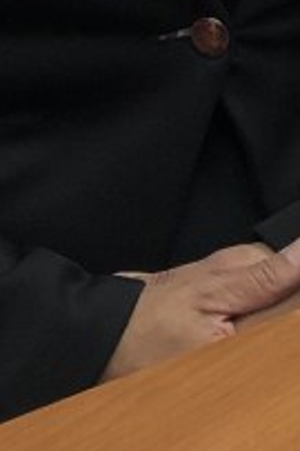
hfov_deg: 8.7
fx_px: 1840
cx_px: 656
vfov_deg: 12.9
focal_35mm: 147
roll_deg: +0.6
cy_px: -315
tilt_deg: -5.5
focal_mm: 3.99
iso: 32
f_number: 1.8
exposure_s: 1/30
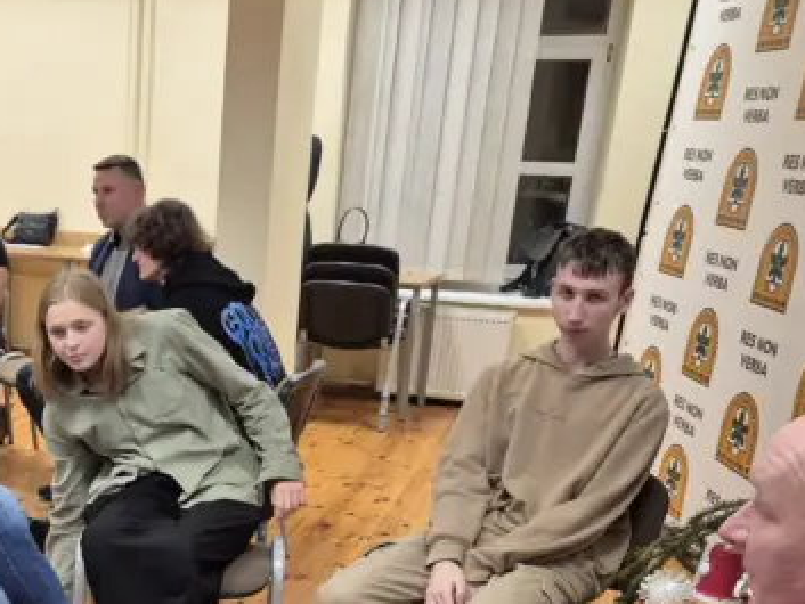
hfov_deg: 36.1
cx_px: 98
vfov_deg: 27.9
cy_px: 554
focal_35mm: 50
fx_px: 1163
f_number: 1.8
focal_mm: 5.4
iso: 250
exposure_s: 1/53
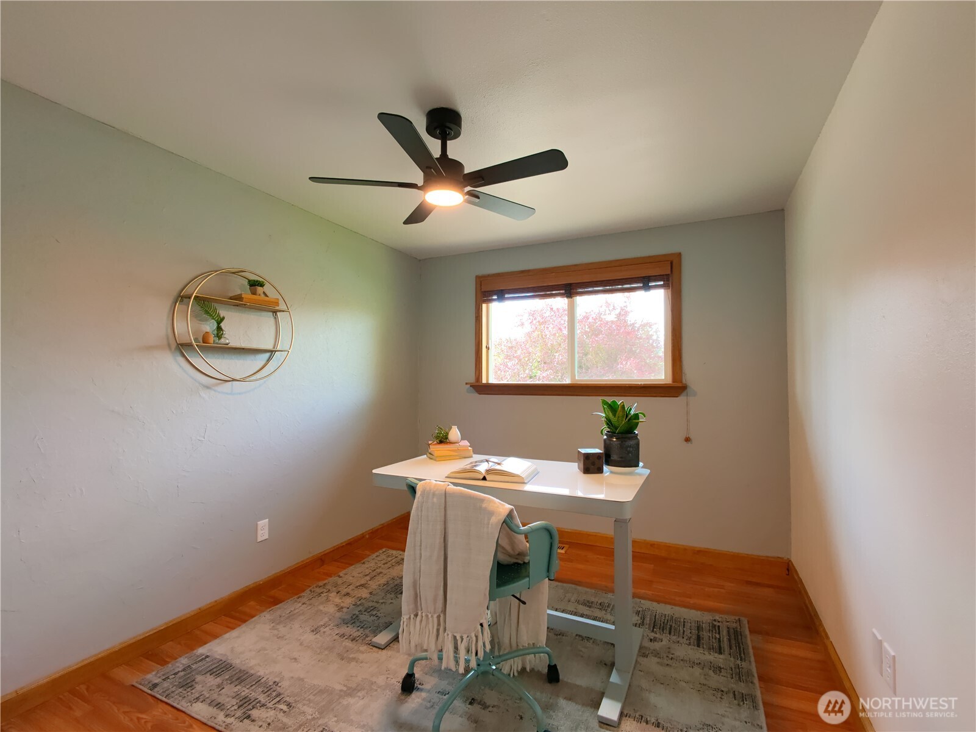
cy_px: 366
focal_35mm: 16
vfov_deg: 78.1
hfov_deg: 94.5
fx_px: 451
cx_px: 488
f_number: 2.55
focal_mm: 16
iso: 303
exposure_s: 1/50
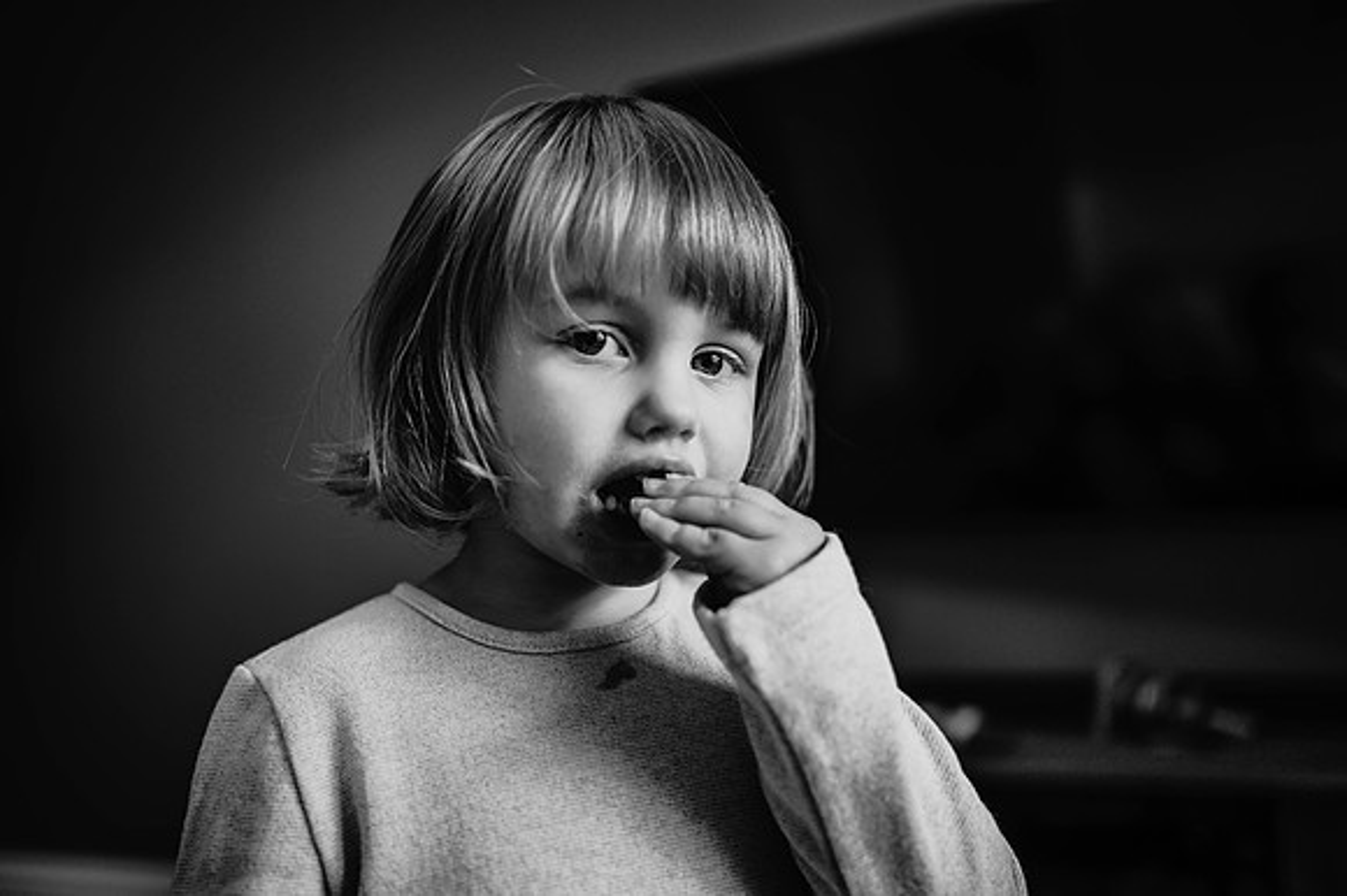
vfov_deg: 37.8
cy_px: 448
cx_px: 674
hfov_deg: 54.5
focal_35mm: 35
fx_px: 1309
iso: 250
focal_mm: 35
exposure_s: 1/160
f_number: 2
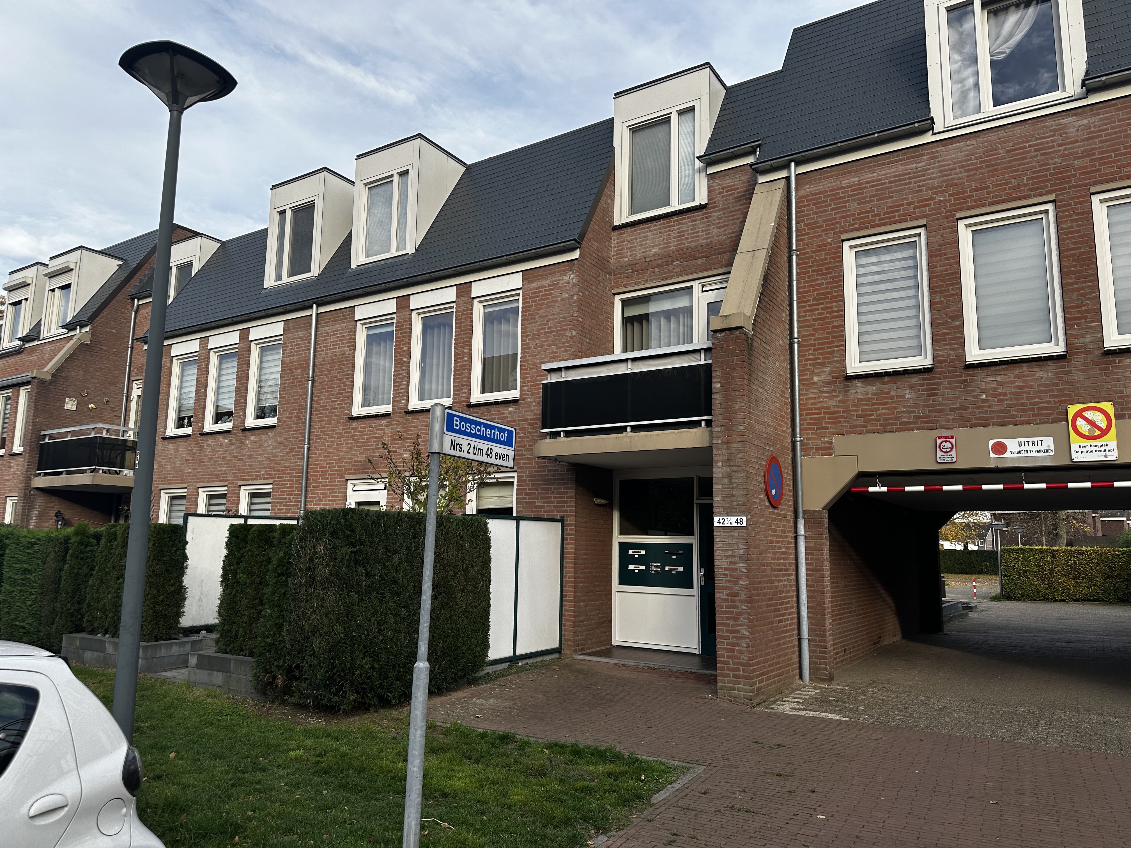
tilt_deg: +8.1
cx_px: 566
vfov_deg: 56.8
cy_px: 424
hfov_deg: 71.6
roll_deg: -0.8
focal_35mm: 24
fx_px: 784
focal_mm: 6.86
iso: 80
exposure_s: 1/1357
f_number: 1.78
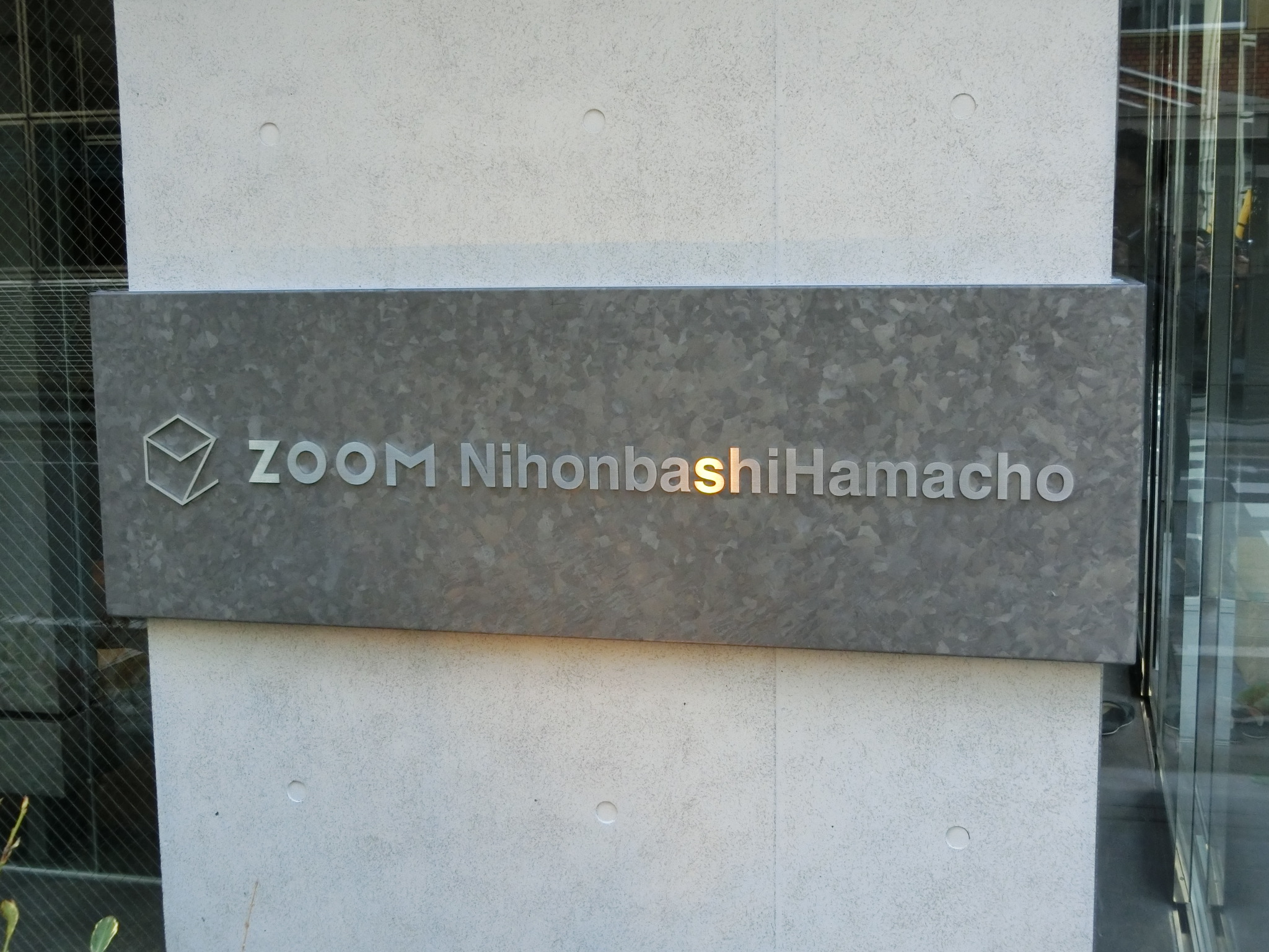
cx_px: 634
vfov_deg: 32.2
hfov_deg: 42.1
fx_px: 1650
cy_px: 476
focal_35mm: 45
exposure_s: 1/125
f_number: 4.4
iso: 320
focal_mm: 8
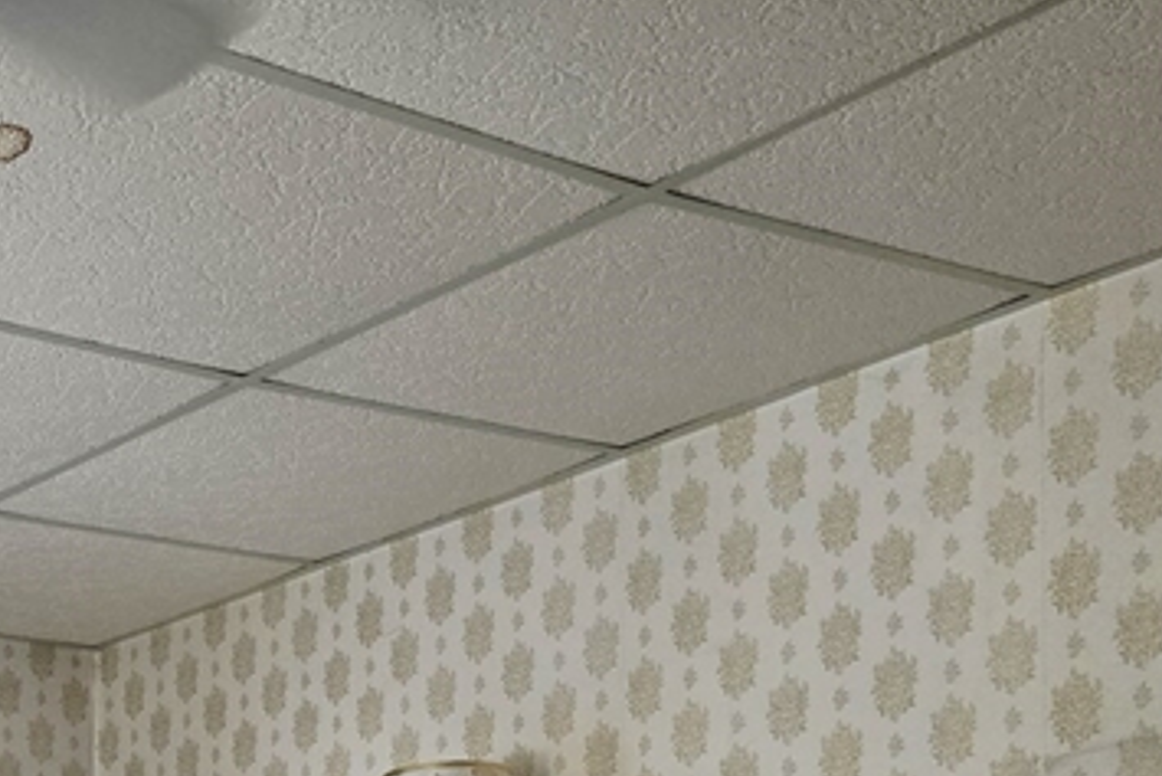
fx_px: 2228
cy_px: 1169
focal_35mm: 69
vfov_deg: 17.7
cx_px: -249
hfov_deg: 26.0
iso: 200
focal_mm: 6.3
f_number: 1.7
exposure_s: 1/120
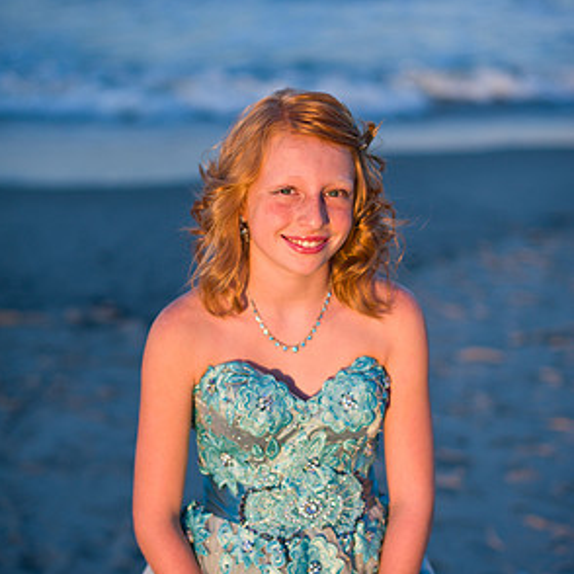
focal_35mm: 65
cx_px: 284
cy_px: 295
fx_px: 1219
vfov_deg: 26.5
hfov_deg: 26.5
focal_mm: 50
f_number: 2
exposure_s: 1/2000
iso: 160
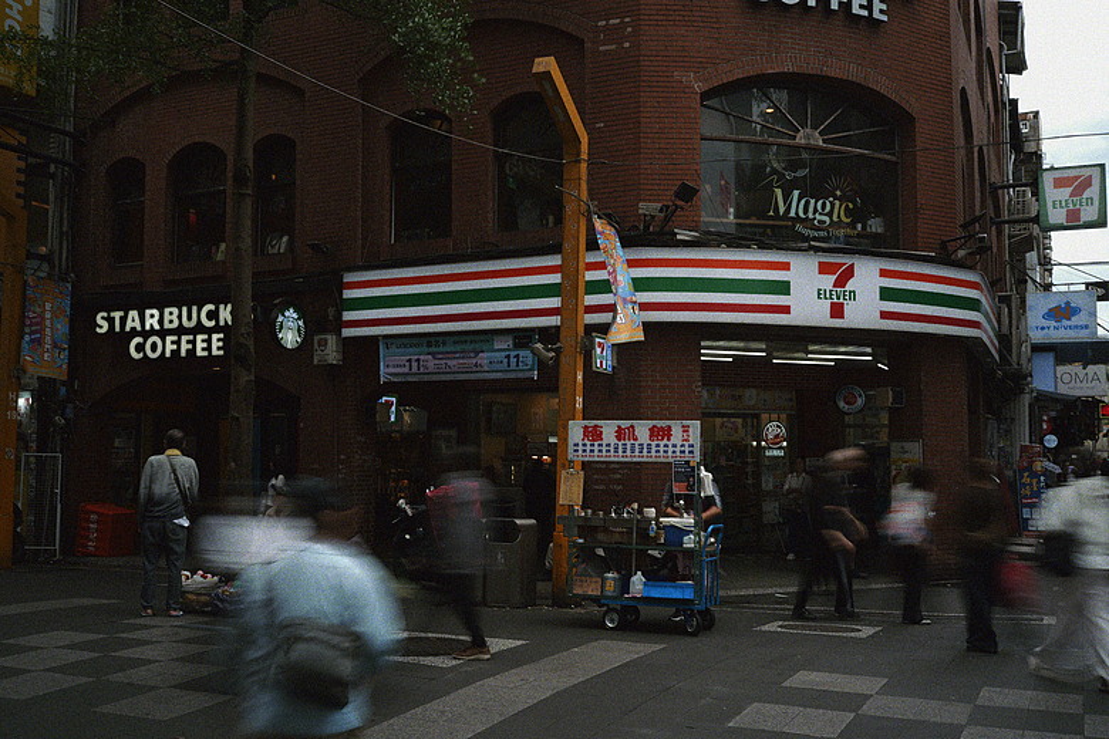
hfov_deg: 54.4
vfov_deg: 37.9
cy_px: 370
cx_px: 554
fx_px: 1078
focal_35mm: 35
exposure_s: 1/3.2
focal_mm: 35
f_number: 14
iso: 50
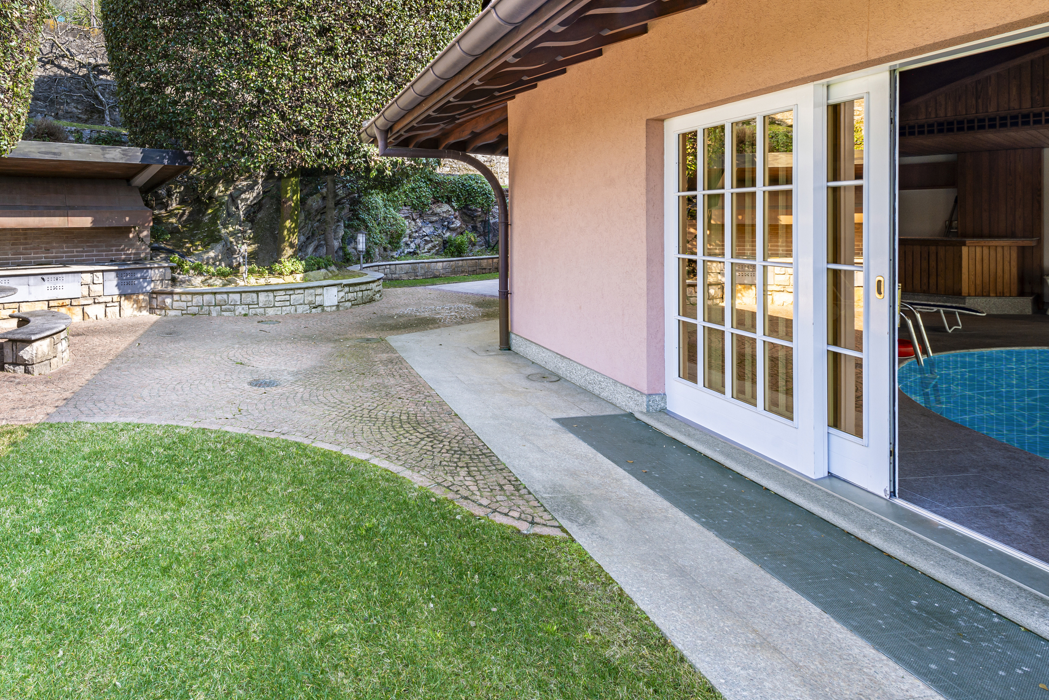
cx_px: 340
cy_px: 222
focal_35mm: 21
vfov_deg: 57.9
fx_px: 612
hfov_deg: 78.3
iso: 100
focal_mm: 14
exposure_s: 1/20
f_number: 9
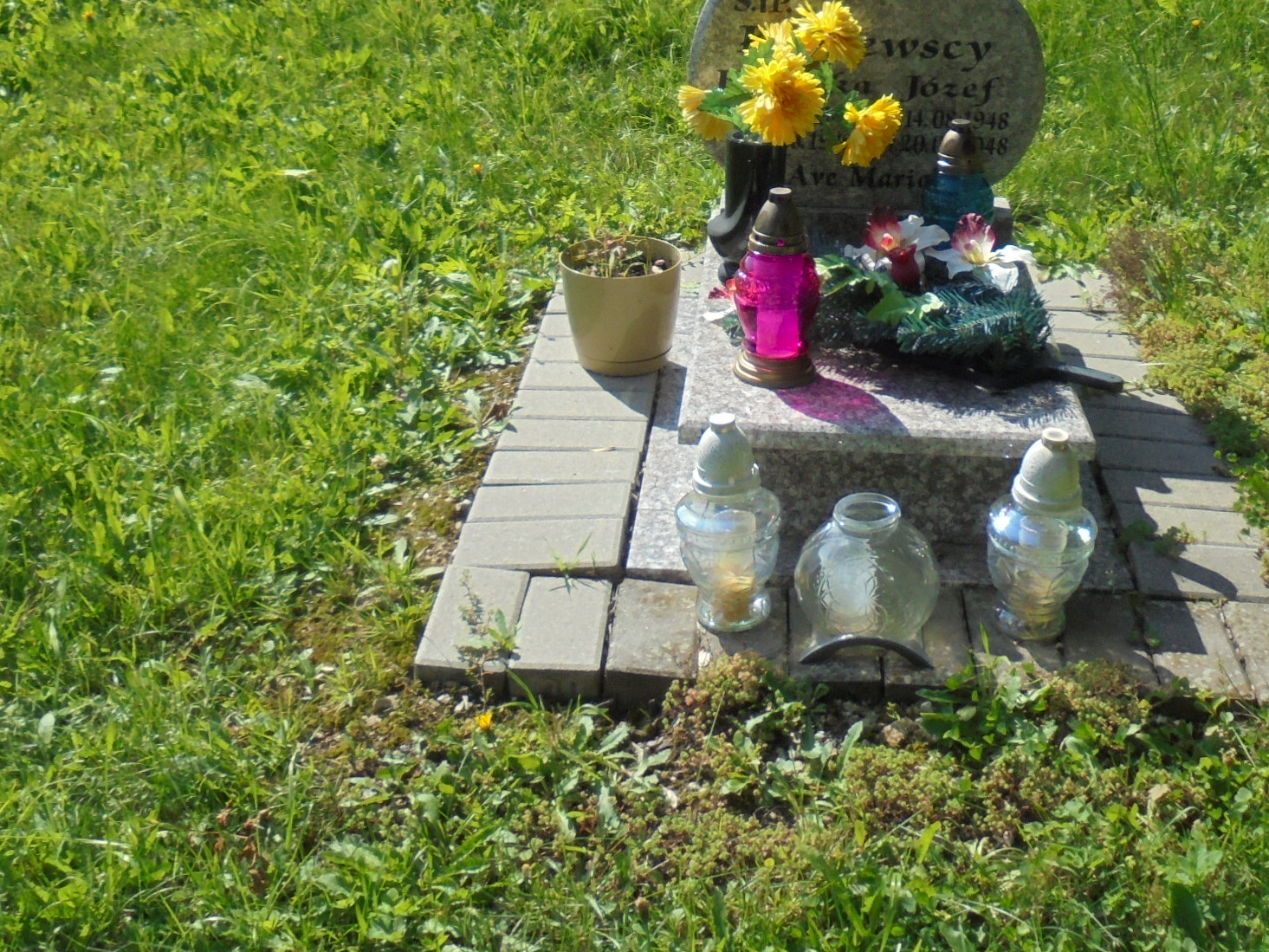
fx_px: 1686
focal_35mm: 46
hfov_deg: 41.1
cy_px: 156
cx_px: 722
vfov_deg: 30.6
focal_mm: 4.6
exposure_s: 1/800
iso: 100
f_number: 3.5
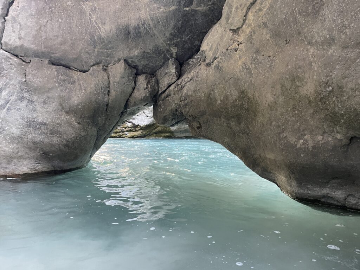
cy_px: 135
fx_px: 270
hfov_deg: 67.3
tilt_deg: -1.1
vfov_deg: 53.1
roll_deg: +1.3
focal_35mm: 26
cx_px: 180
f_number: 1.6
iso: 200
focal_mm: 4.2
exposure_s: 1/60
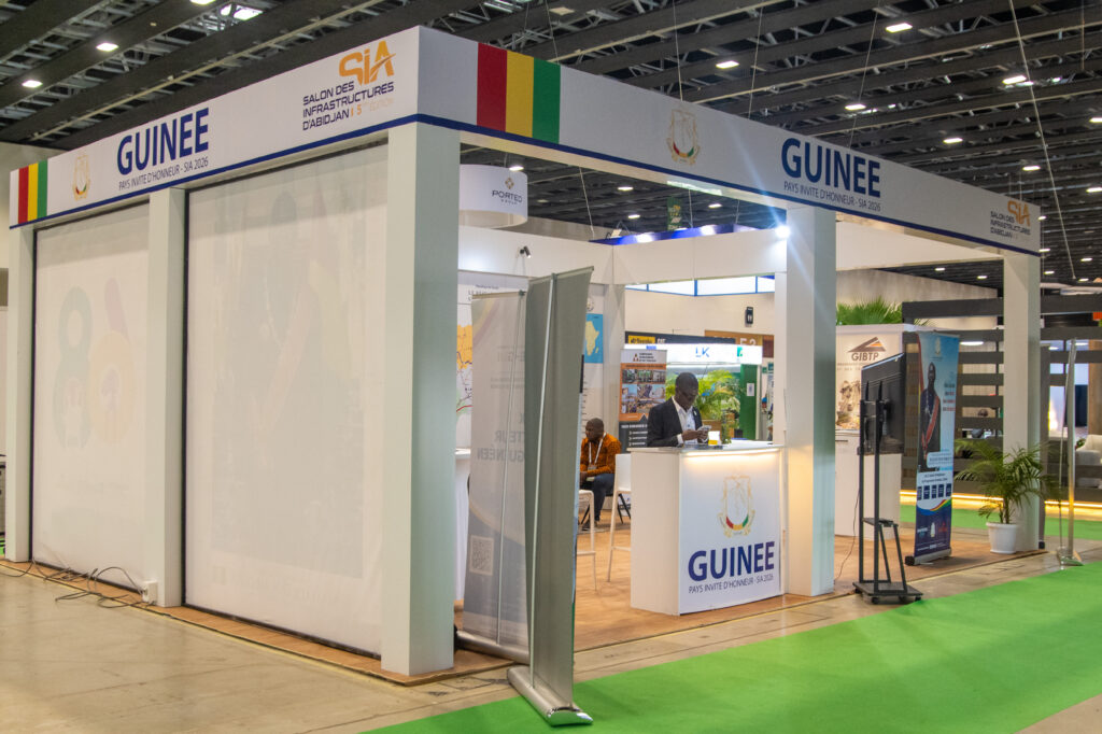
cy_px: 367
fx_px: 1102
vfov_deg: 36.8
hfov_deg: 53.1
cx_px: 551
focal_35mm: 36
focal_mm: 24
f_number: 4
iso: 1600
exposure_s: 1/200
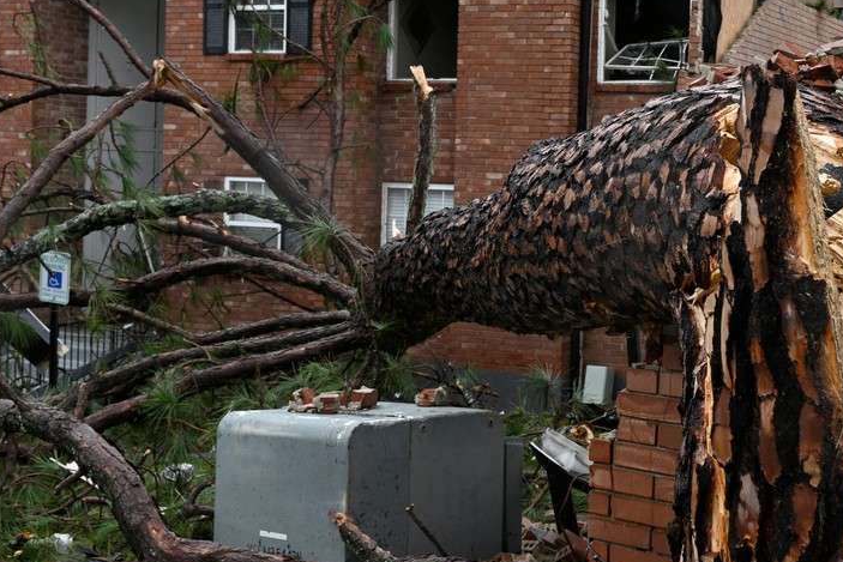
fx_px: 1499
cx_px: 684
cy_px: 216
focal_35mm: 64
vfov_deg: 21.2
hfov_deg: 30.6
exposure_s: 1/125
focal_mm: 36
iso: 400
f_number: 8
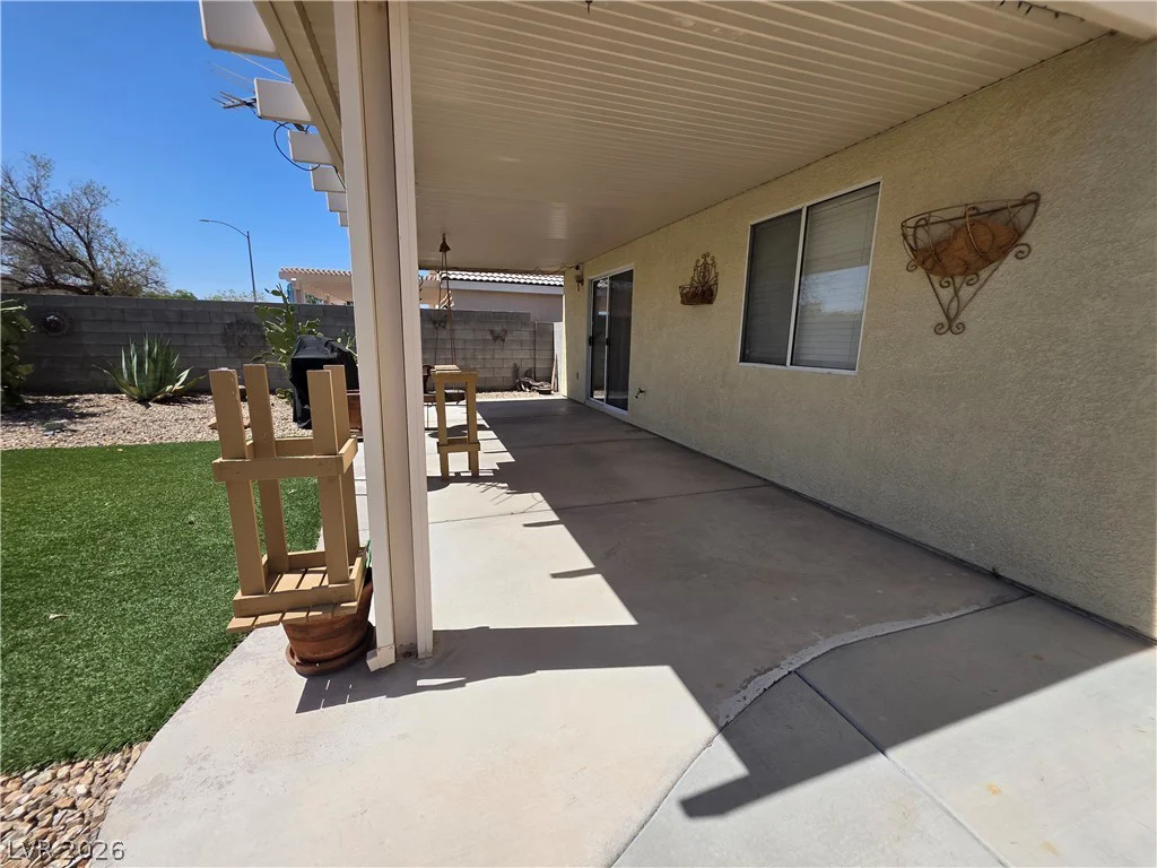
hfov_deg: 106.2
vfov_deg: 89.9
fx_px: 435
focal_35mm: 13
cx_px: 578
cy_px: 434
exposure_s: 1/2890
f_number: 1.9
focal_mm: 2.2
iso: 40
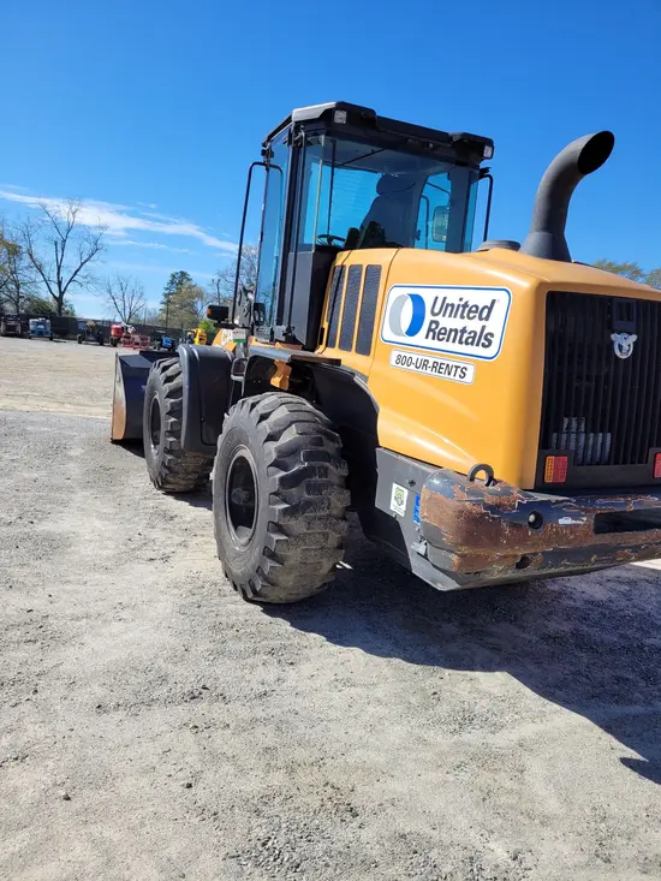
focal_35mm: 26
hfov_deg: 53.1
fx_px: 662
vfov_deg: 67.3
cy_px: 440
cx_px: 330
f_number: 1.8
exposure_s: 1/2204
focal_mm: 5.4
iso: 40
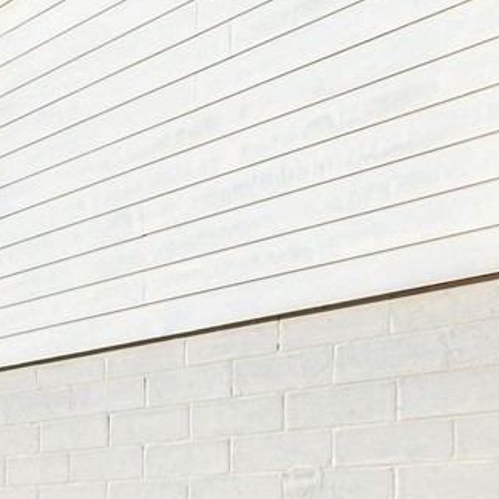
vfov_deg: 36.2
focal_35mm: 40
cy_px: 536
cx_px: -246
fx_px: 652
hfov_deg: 28.1
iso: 50
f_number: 11
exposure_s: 1/13
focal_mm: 14
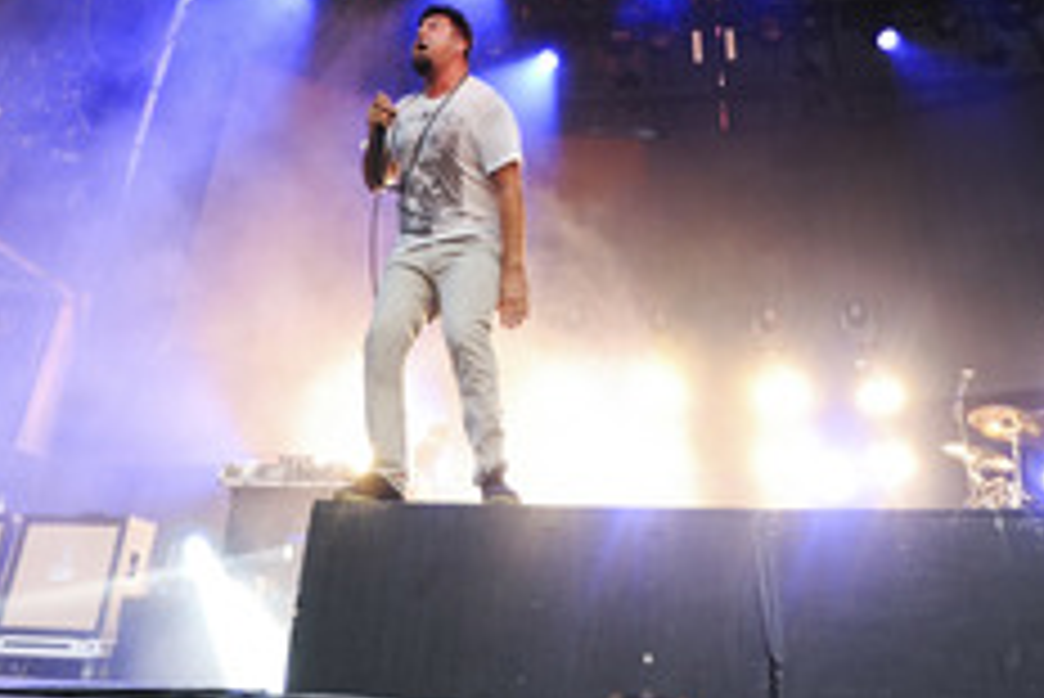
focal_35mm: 33
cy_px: 32
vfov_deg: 36.7
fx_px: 958
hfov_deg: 57.1
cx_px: 572
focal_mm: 17
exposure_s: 1/800
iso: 1000
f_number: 2.8
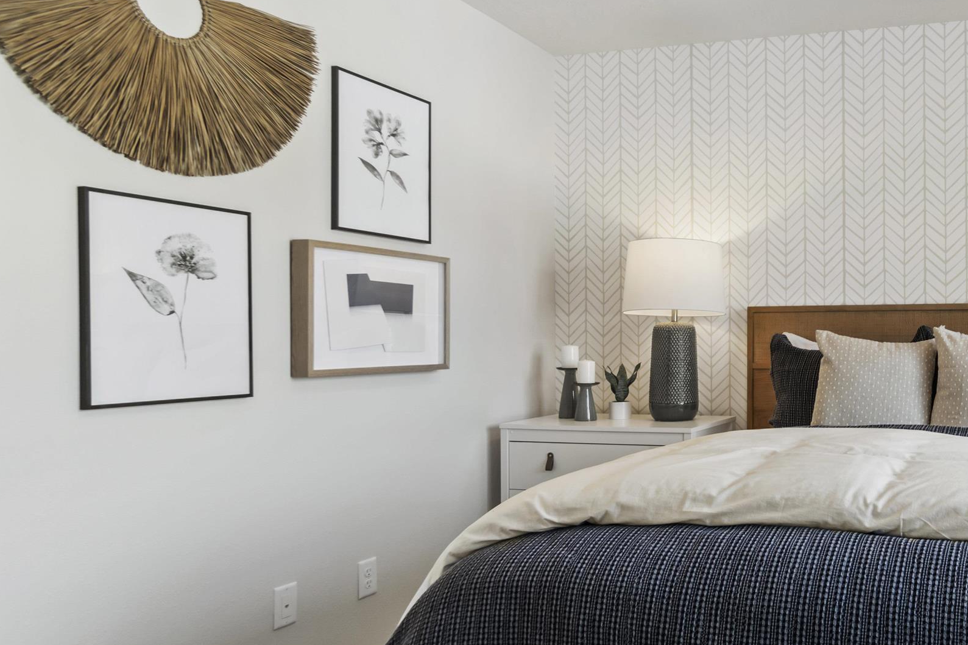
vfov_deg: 44.9
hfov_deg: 55.8
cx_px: 858
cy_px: 342
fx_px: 780
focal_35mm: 29
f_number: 4
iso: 250
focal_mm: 10
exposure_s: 1/30
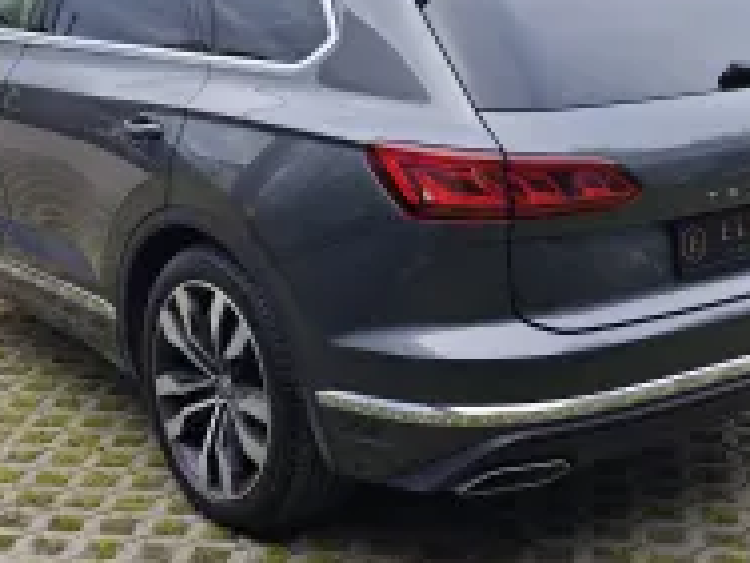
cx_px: 339
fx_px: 1452
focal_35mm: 67
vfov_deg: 21.9
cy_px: 248
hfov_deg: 29.0
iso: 50
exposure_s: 1/689
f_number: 1.4
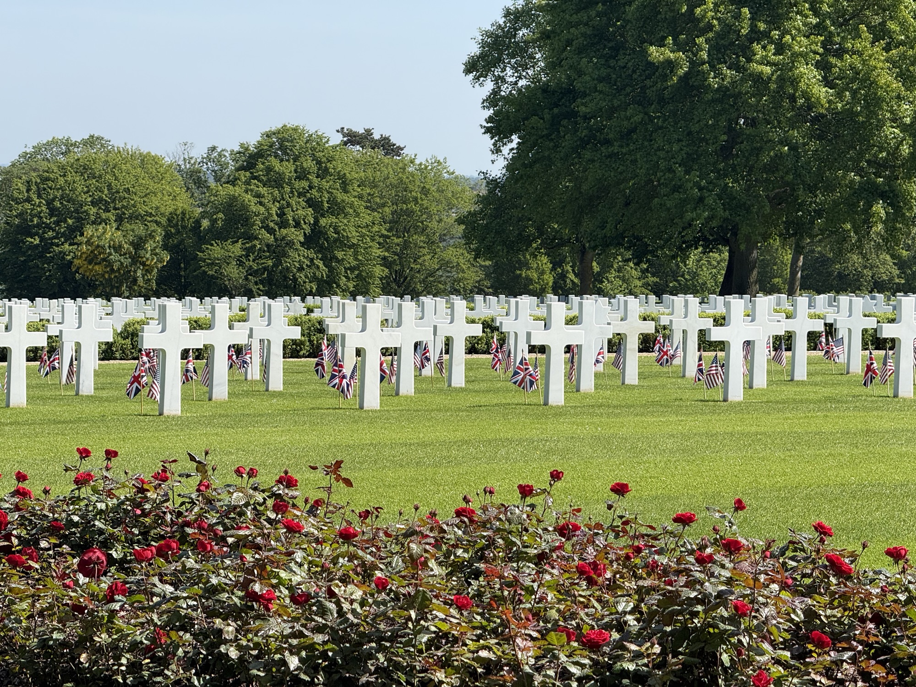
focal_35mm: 120
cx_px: 458
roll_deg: -1.2
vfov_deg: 12.3
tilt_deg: -2.9
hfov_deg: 16.4
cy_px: 344
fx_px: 3175
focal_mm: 15.66
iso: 50
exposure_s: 1/1096
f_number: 2.8
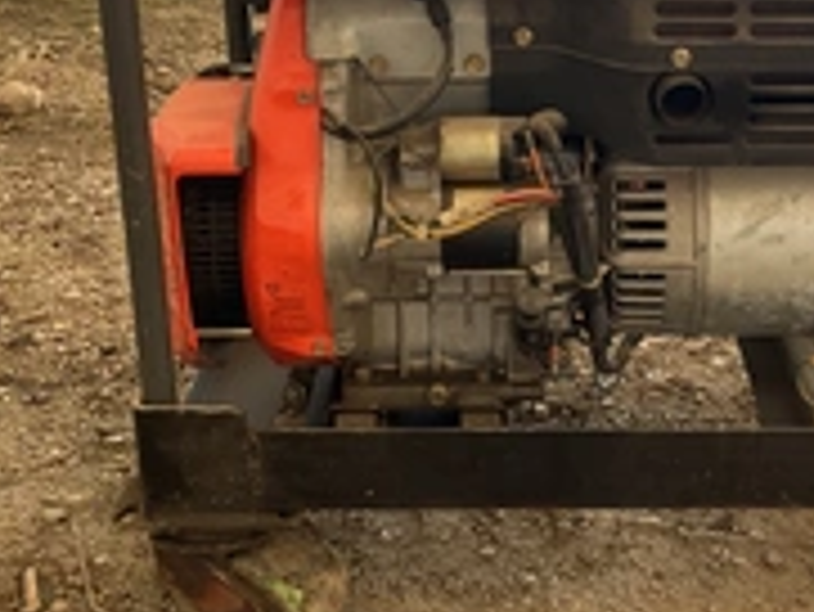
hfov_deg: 30.1
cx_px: 522
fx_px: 1506
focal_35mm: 64
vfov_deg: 22.8
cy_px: 194
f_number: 1.8
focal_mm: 3
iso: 40
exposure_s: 1/122
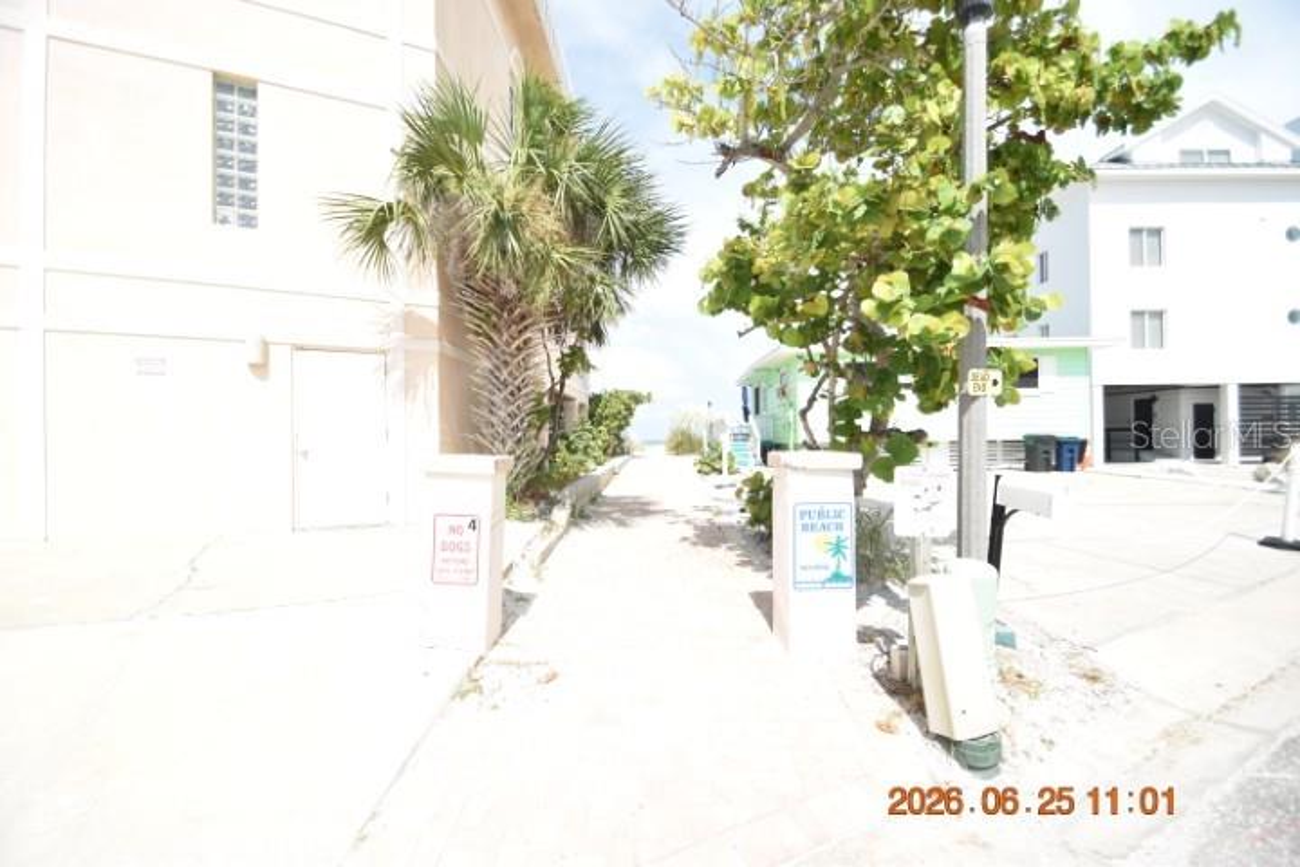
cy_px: 434
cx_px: 650
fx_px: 542
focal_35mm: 15
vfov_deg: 77.3
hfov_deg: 100.4
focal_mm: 10
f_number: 3.5
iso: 800
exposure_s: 1/4000
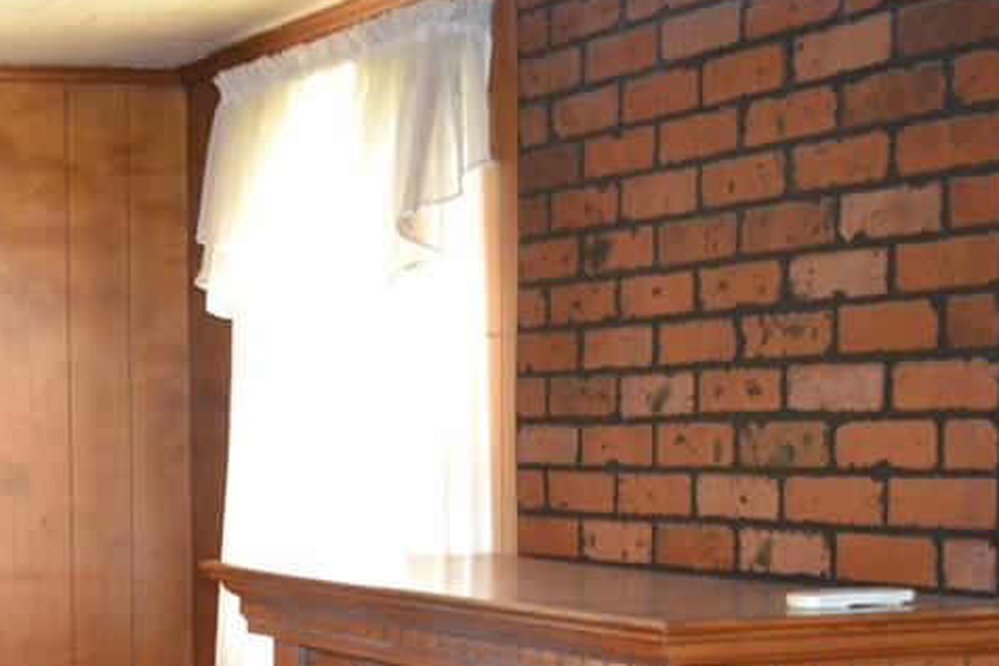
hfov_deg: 23.8
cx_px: 198
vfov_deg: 15.9
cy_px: 691
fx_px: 2332
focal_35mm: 84
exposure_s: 1/60
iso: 3200
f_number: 4.2
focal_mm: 26
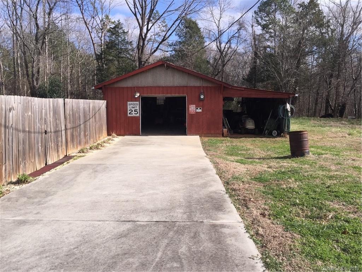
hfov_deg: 61.7
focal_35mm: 29
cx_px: 181
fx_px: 303
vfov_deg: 48.2
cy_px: 136
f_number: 2.2
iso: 32
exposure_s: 1/1721
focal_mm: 4.15
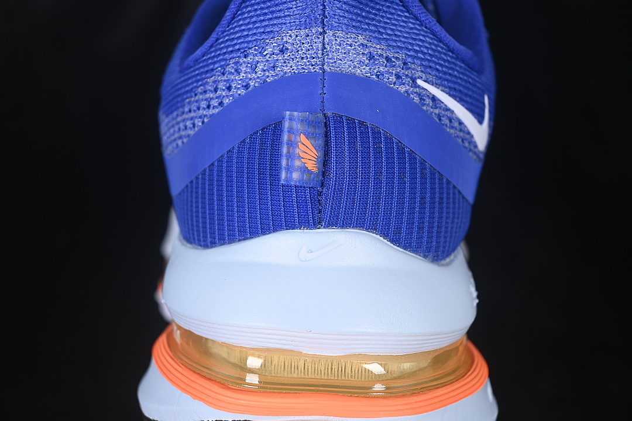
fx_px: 1317
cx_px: 316
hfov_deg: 27.0
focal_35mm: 75
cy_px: 210
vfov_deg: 18.2
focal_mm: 50
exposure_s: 1/60
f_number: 7.1
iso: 160
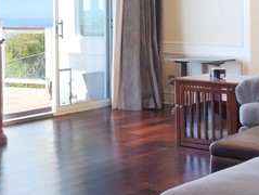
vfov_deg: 18.7
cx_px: -60
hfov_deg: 23.0
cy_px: -1
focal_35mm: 77
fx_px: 577
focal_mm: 9
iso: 2500
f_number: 8
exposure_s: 1/60
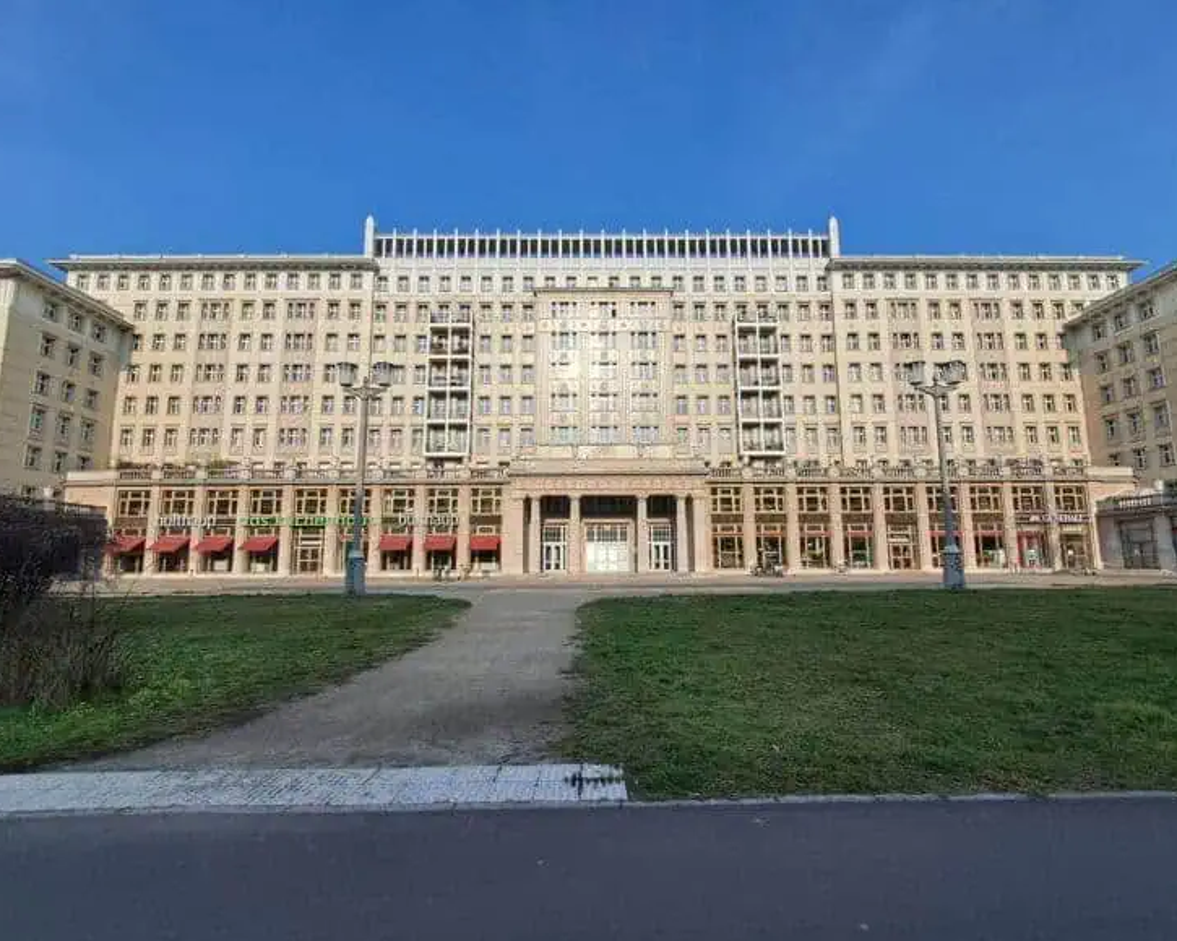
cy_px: 485
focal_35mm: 14
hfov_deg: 100.7
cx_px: 601
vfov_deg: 88.0
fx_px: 488
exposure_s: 1/1686
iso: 40
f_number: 2.2
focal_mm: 1.4
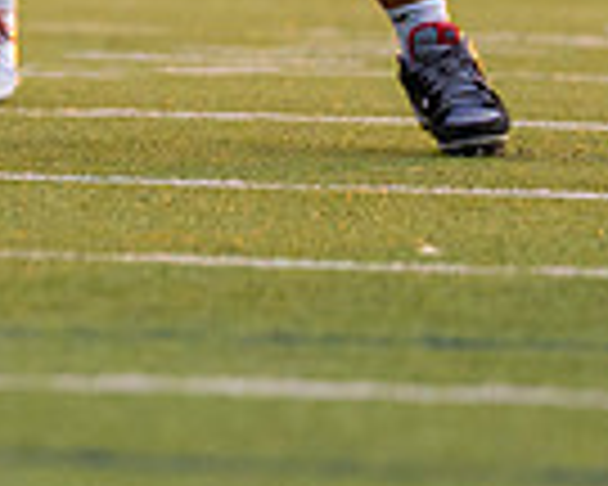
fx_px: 21701
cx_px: -220
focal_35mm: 1206
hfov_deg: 1.6
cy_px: -391
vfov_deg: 1.3
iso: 800
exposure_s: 1/2500
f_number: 2.8
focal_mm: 200
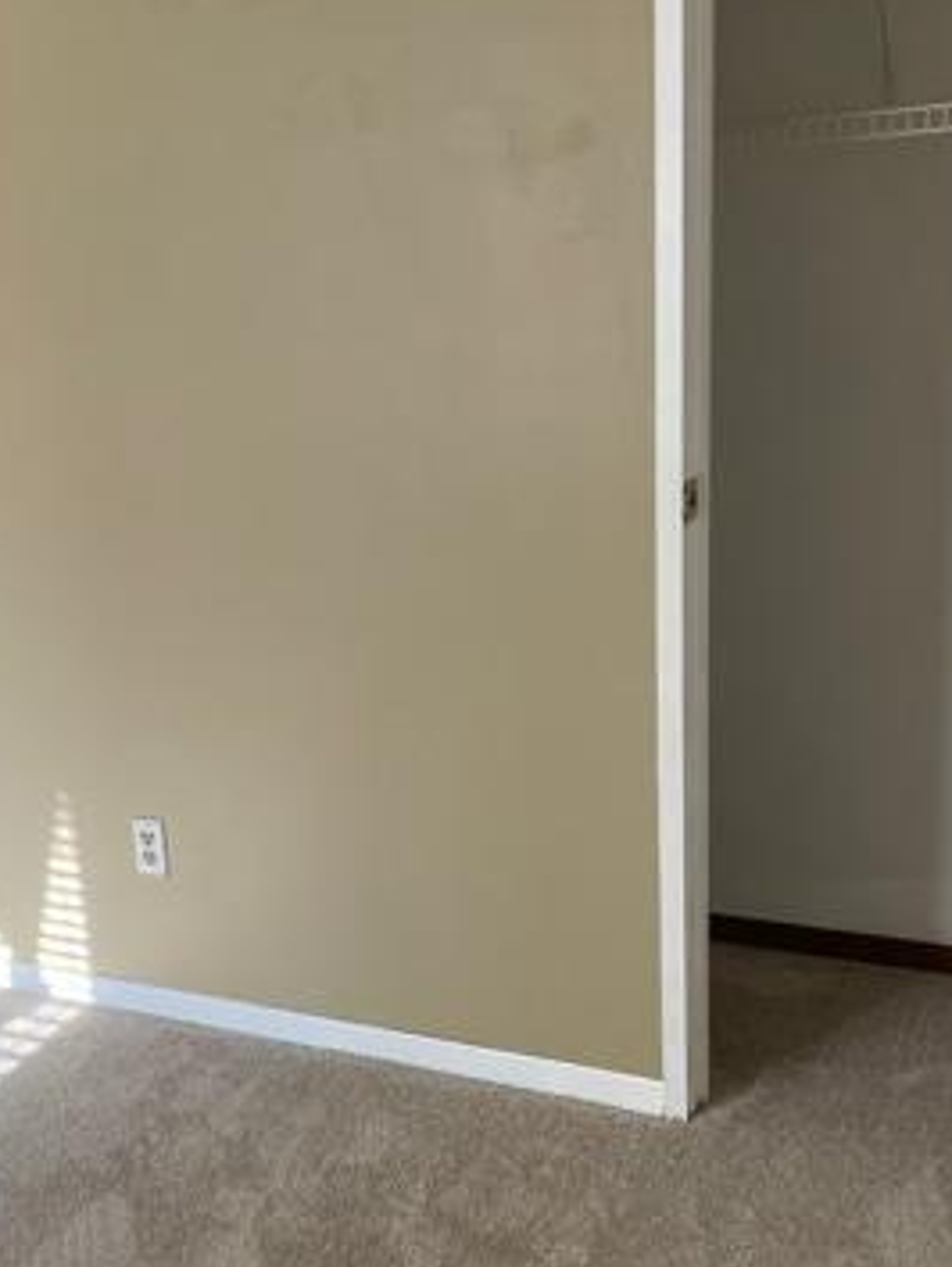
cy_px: 759
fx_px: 1721
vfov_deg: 40.2
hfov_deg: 30.4
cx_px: 240
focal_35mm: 47
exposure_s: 1/121
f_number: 1.6
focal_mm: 4.2
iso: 100
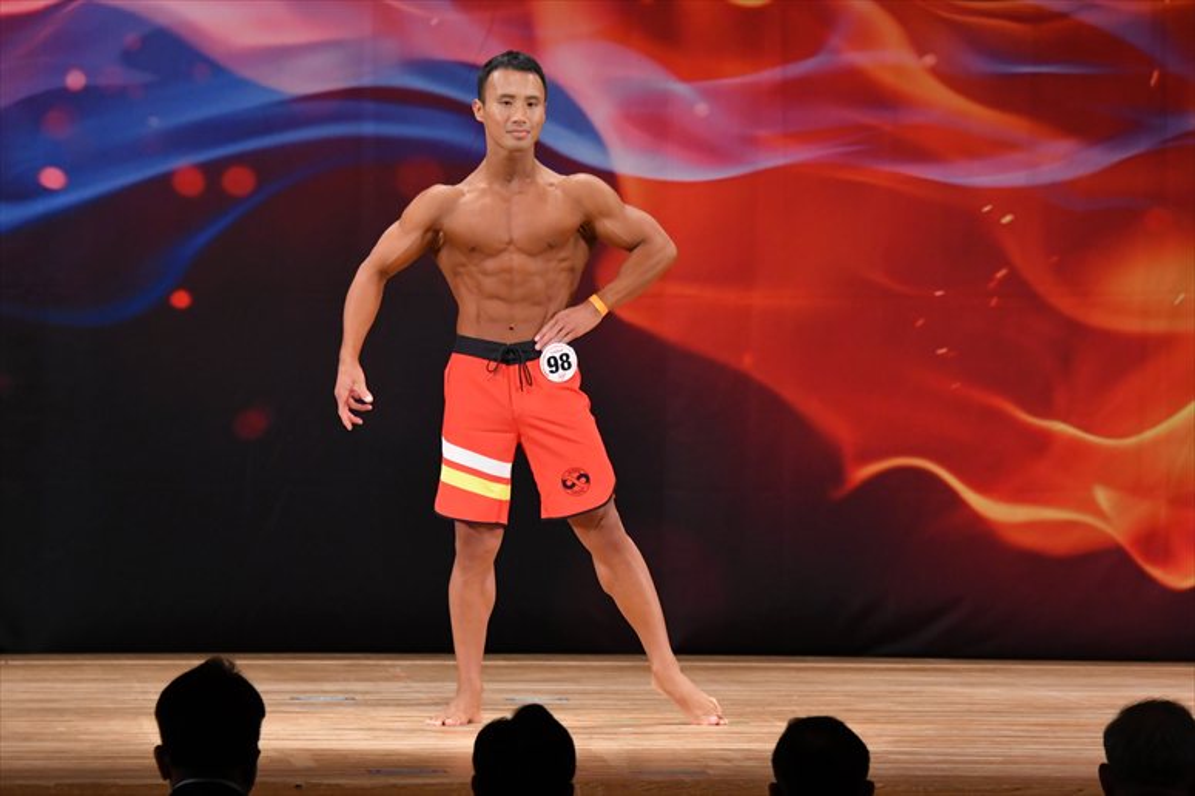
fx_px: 7963
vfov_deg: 5.7
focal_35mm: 240
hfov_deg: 8.6
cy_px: 398
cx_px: 598
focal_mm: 160
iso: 2800
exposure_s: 1/400
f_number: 5.6
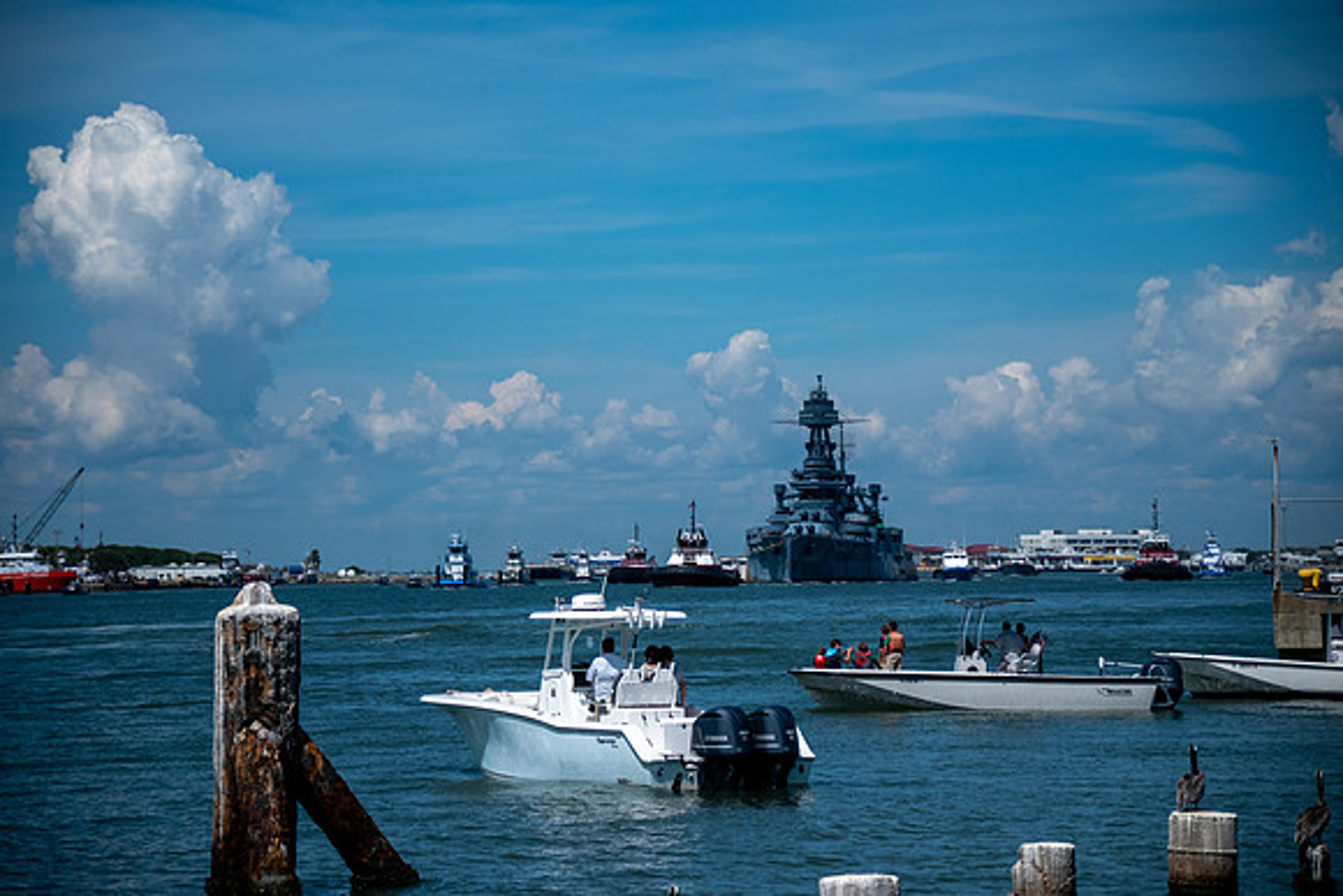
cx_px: 672
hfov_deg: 17.1
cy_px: 448
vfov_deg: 11.4
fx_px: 4478
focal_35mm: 120
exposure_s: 1/4400
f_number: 4
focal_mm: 80
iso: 160
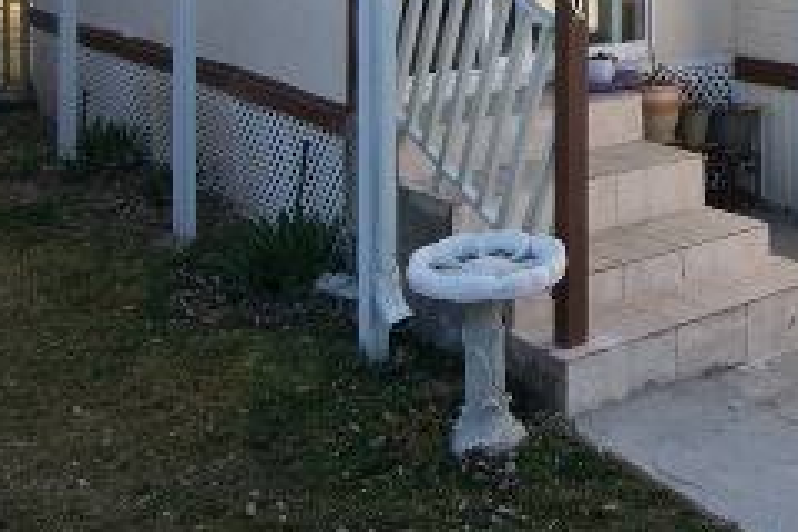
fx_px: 1064
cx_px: 781
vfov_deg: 24.9
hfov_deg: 37.2
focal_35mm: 48
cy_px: -131
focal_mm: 12
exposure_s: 1/200
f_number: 9.5
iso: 320
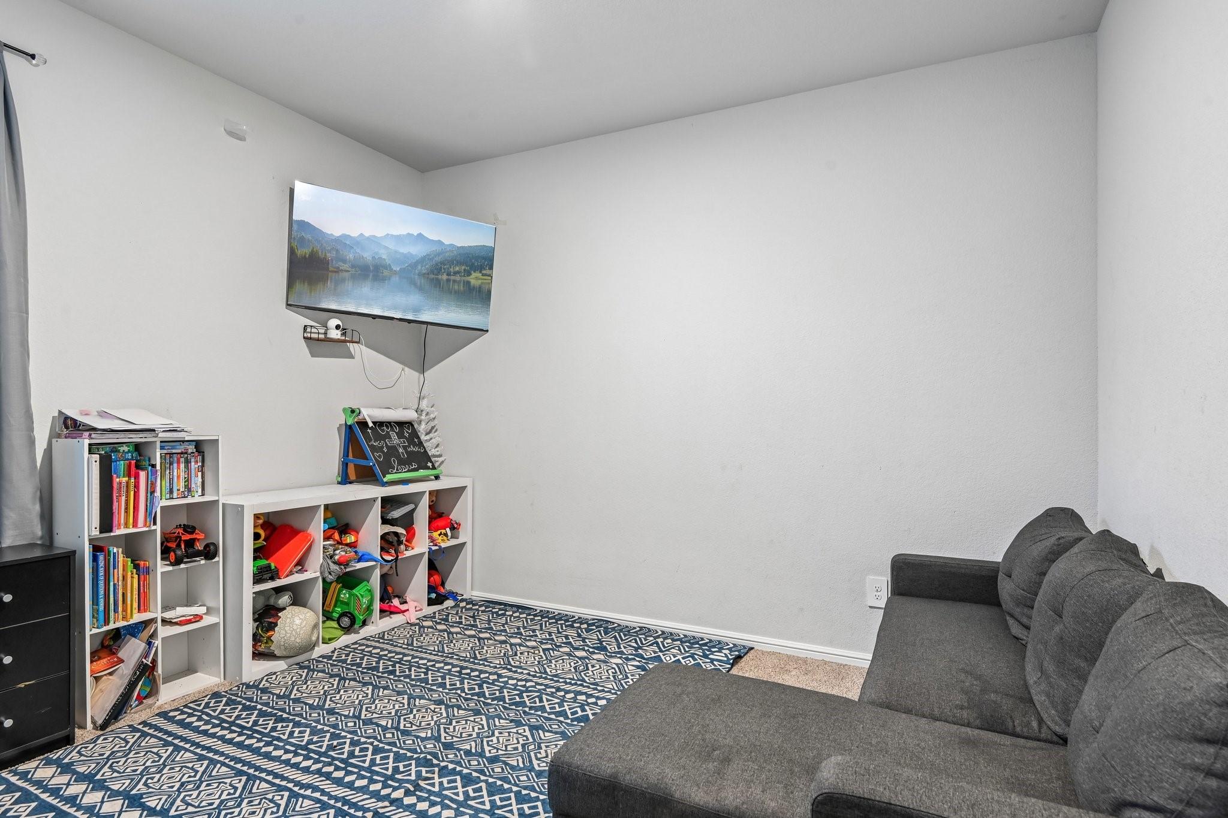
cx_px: 614
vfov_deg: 64.5
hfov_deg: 86.9
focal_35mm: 19
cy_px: 409
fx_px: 648
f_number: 8
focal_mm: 19
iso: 400
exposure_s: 1/4
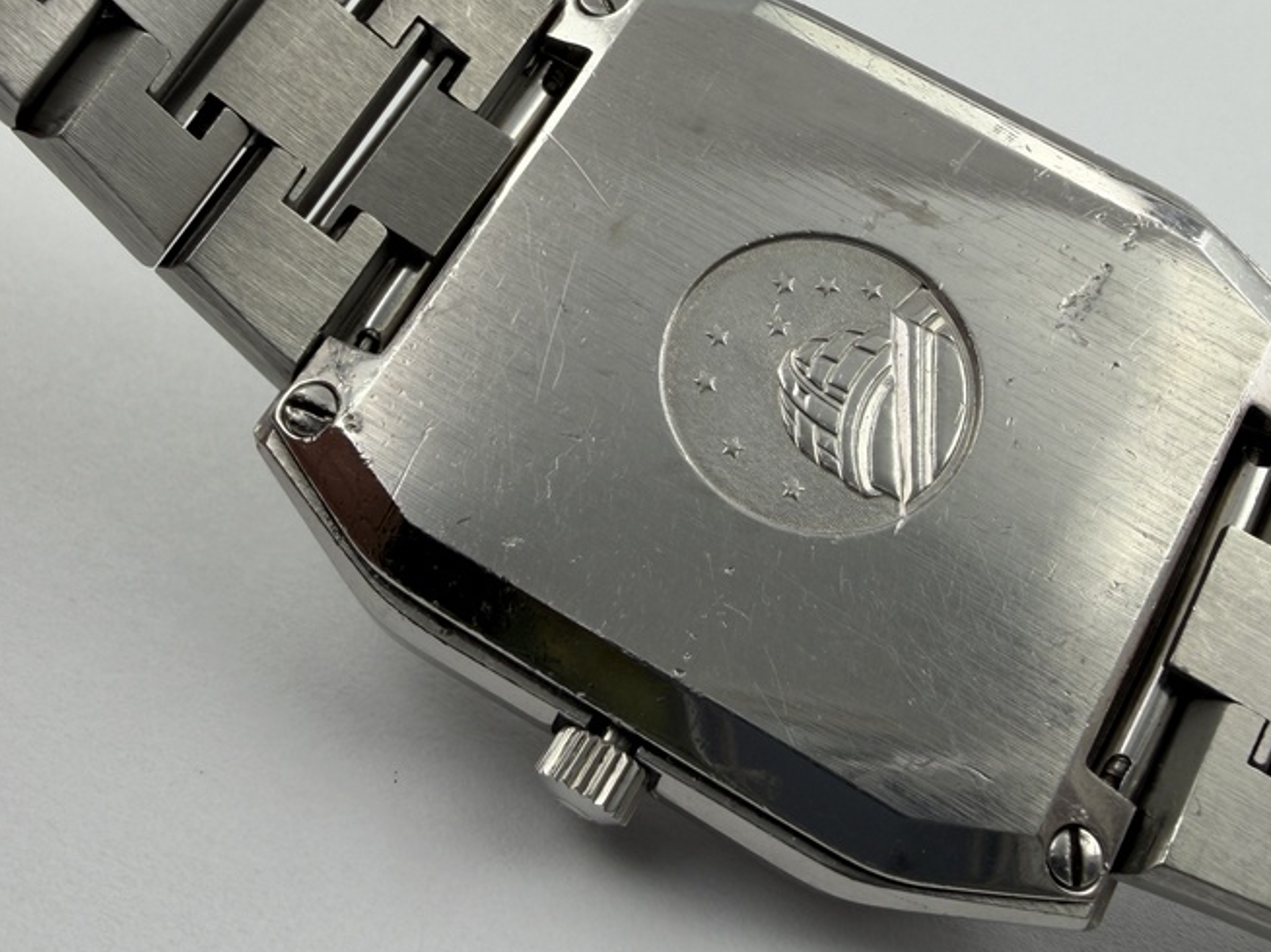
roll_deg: -11.4
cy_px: 437
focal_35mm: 37
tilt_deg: -39.5
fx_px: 1358
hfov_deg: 49.3
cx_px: 843
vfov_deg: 38.6
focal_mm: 2.22
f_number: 2.2
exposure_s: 1/433
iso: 25
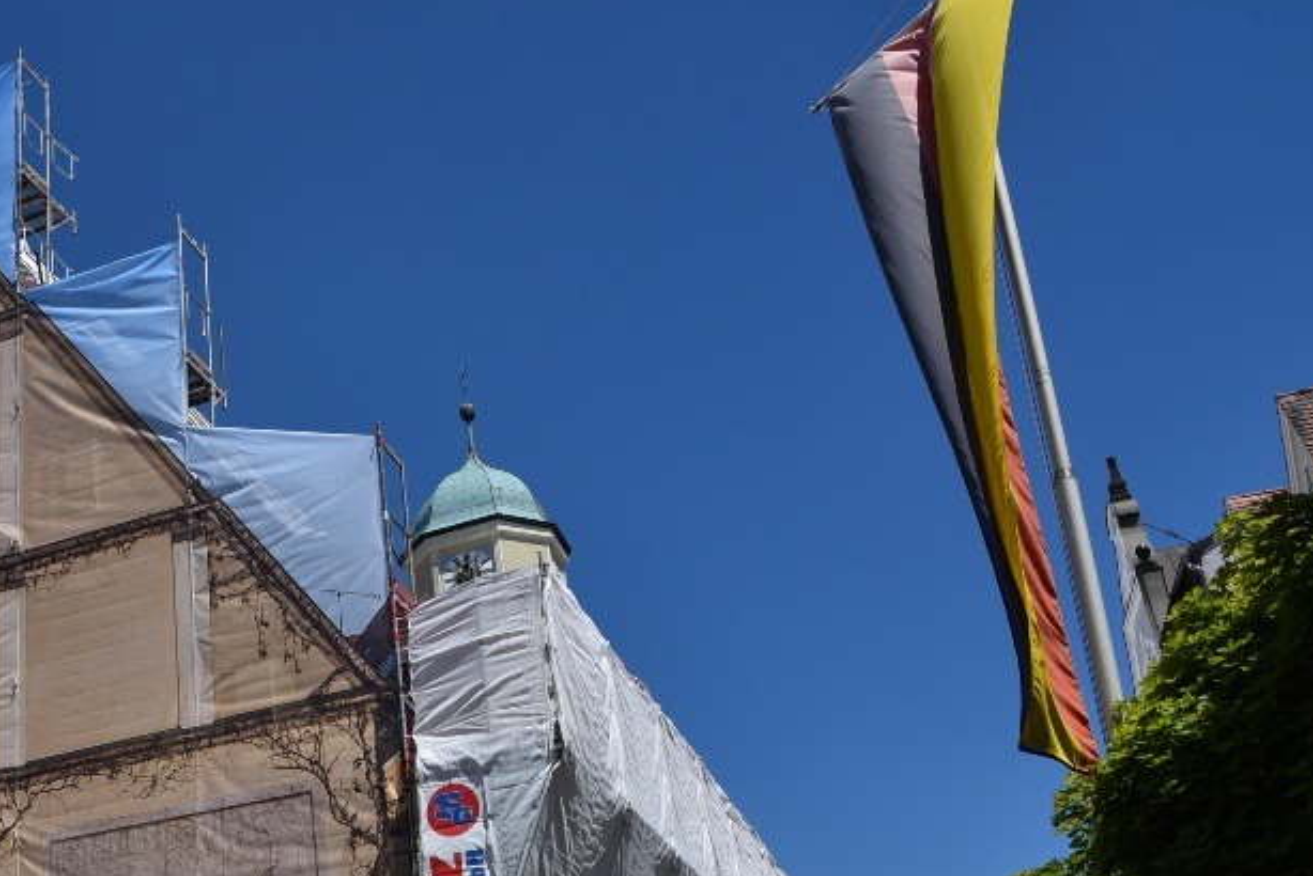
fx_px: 1642
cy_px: 763
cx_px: 182
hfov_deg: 40.9
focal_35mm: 45
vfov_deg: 28.9
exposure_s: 1/500
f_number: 11
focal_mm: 24
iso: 200
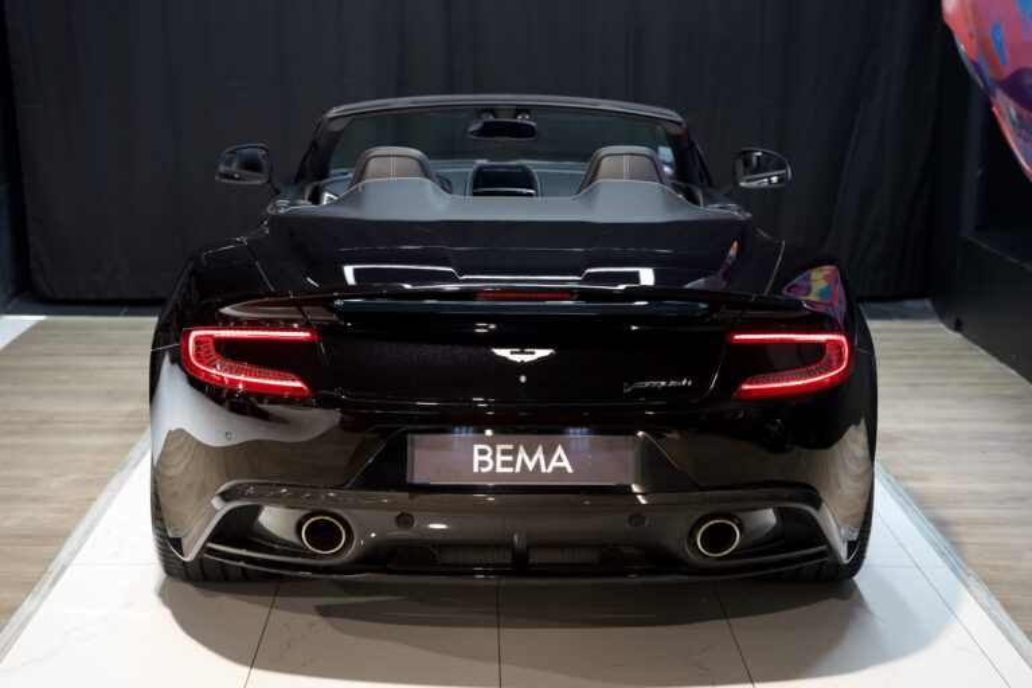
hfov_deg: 31.7
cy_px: 344
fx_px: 1817
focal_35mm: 63
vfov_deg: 21.4
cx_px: 516
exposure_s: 1/60
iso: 1250
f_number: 3.2
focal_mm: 63.4
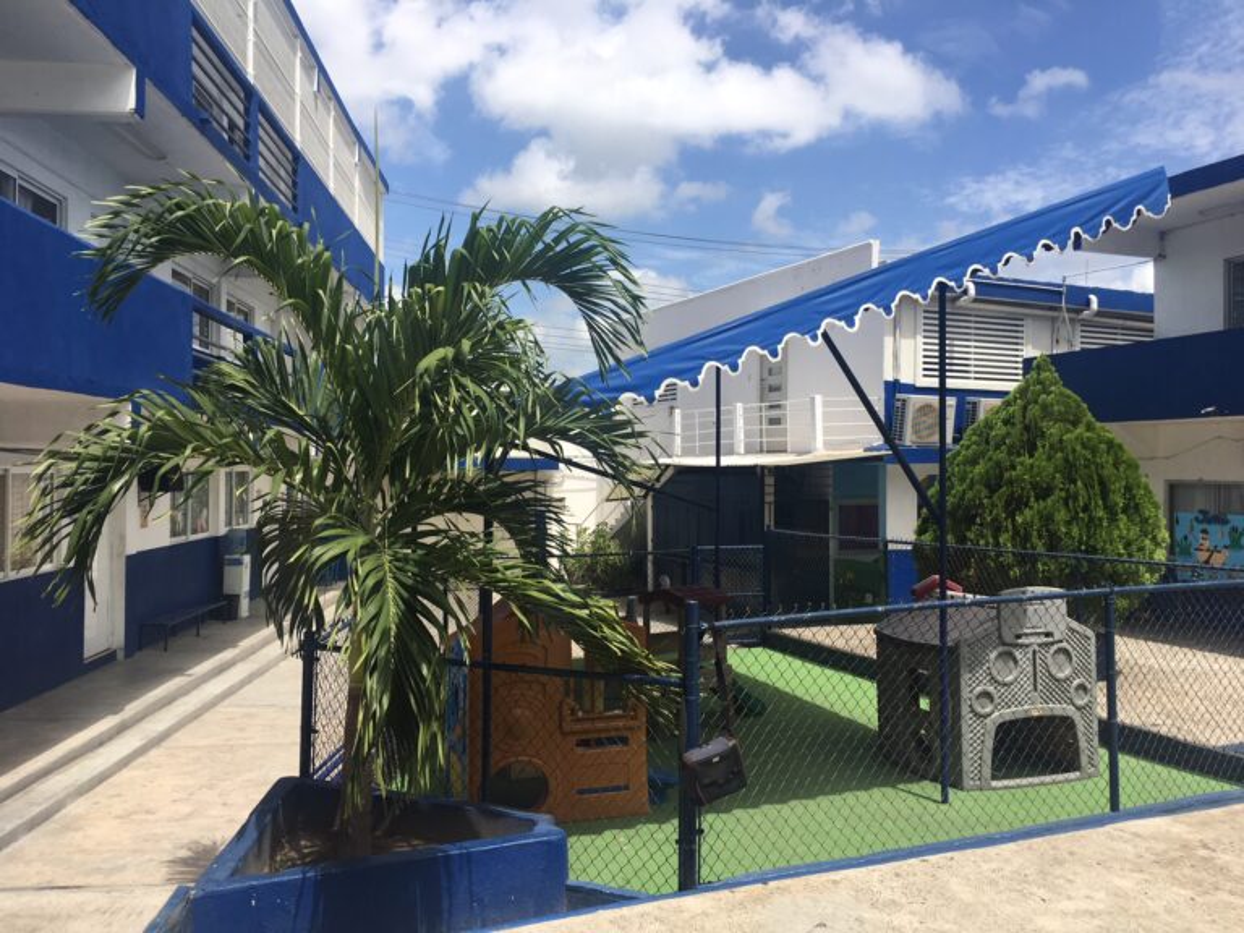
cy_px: 466
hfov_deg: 61.7
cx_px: 622
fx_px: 1042
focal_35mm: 29
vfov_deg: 48.2
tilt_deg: +2.3
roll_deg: -0.6
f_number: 2.2
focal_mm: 4.15
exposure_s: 1/1832
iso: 25
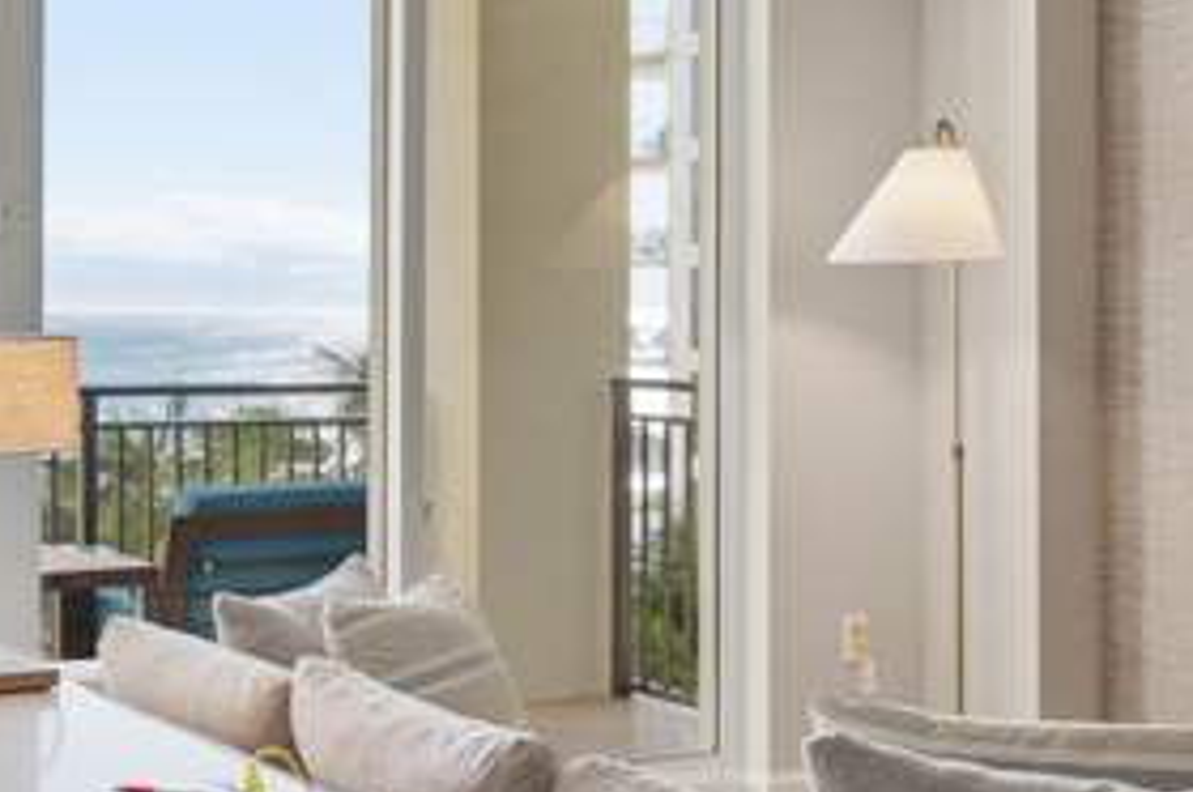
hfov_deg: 32.2
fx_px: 1986
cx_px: 187
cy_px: 334
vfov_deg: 22.5
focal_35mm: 60
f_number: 4
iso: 640
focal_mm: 35
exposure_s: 1/8000
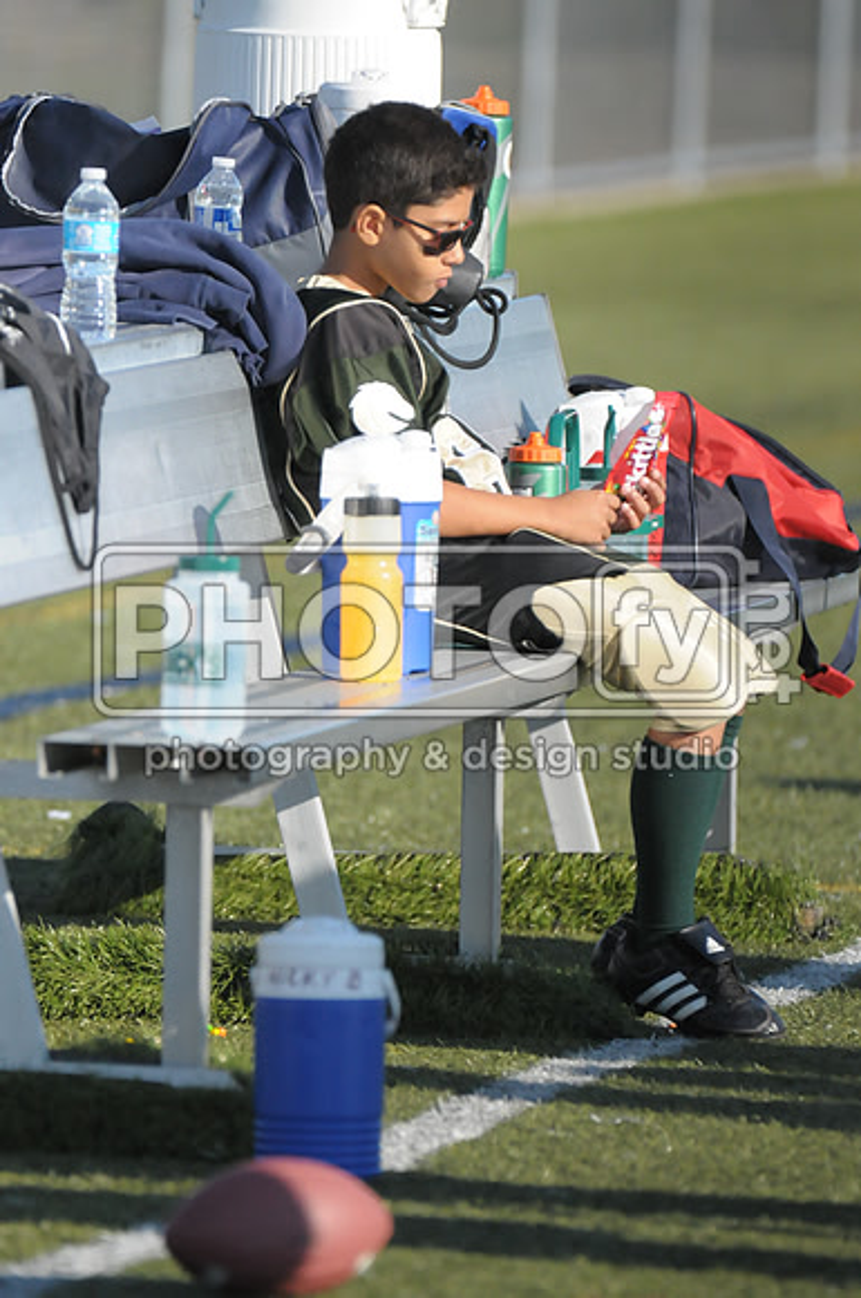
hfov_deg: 2.9
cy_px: 649
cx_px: 430
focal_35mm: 465
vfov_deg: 4.4
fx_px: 16731
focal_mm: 310
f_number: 4
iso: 1600
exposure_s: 1/8000
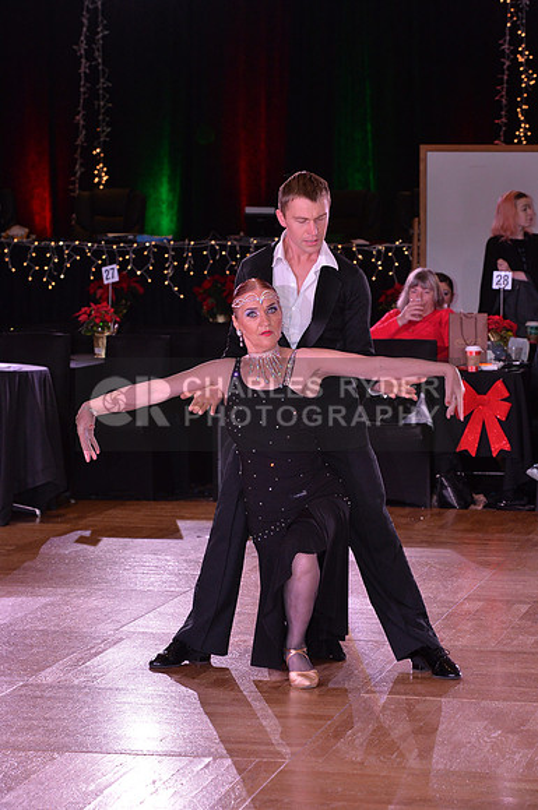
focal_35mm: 135
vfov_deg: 15.2
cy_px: 405
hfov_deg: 10.1
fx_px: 3035
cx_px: 269
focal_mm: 135
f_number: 7.1
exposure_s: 1/250
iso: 2000
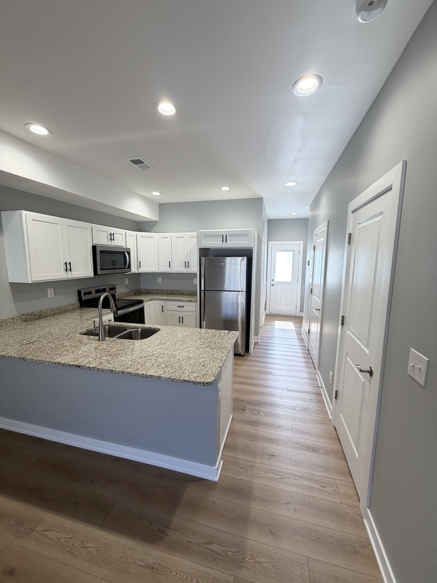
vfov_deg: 102.1
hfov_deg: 85.7
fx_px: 236
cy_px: 292
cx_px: 218
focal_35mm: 14
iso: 100
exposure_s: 1/120
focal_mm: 2.22
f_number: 2.2
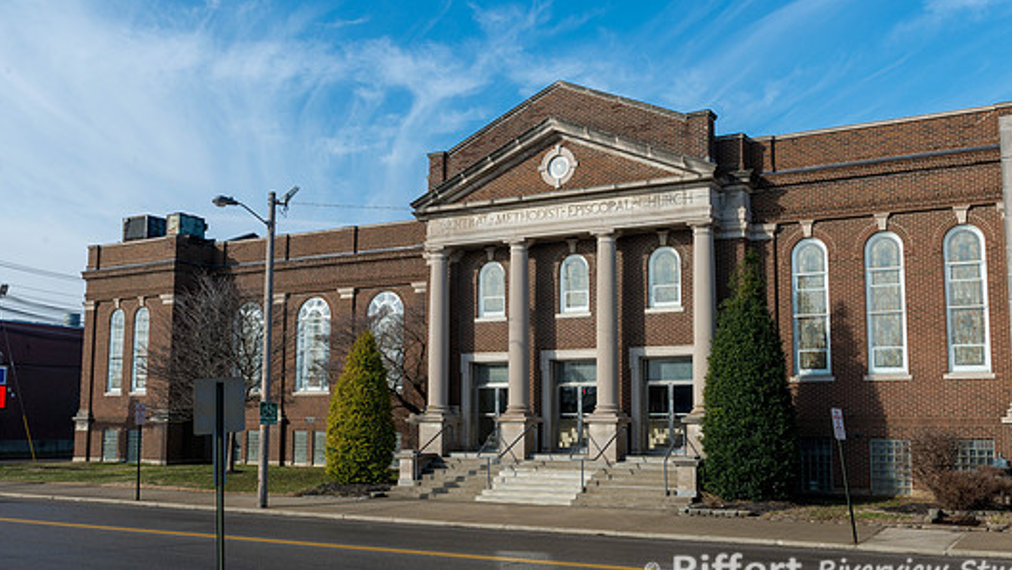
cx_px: 514
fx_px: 993
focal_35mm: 37
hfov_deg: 54.0
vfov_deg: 32.0
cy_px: 308
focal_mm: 31
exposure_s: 1/125
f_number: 11
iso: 100
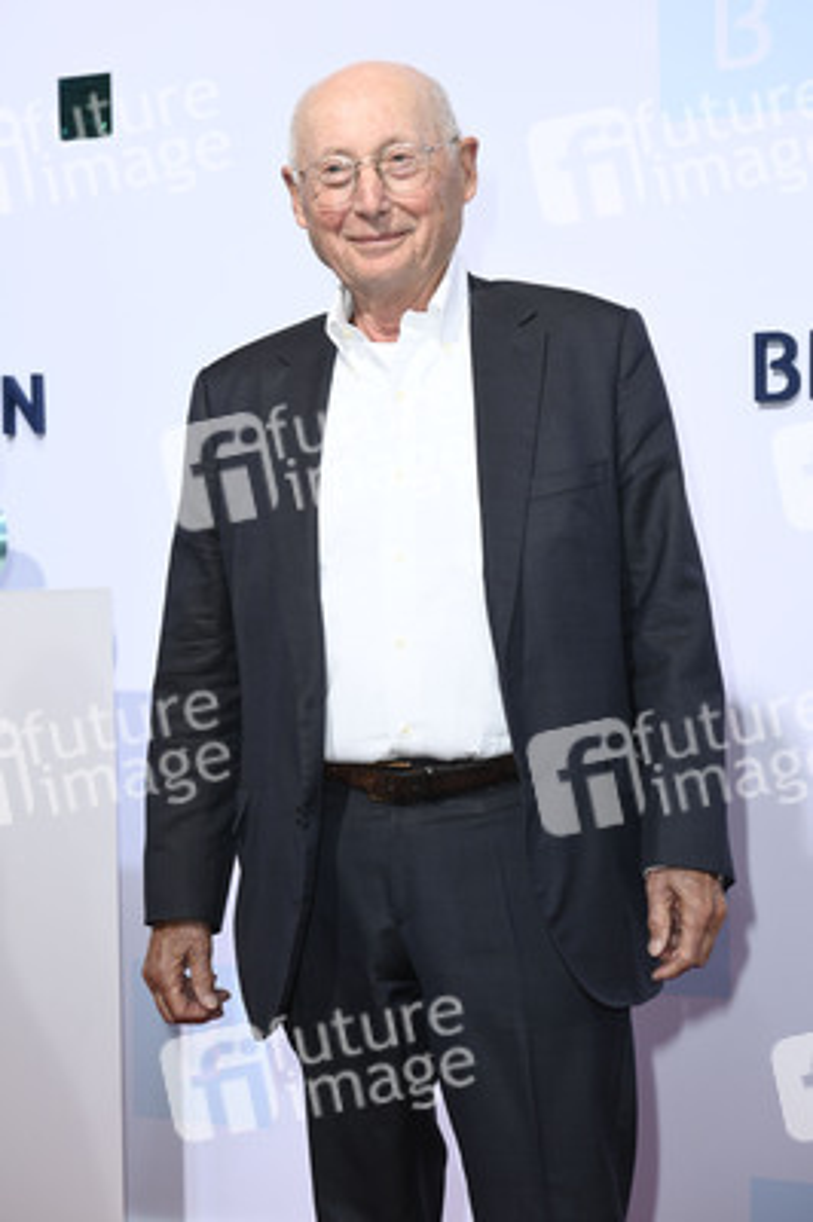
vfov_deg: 28.9
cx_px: 406
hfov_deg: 19.4
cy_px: 611
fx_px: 2375
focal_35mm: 70
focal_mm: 70
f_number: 6.3
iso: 400
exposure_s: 1/250
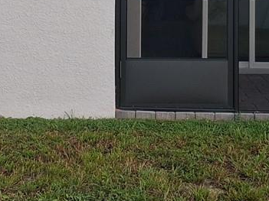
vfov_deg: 11.7
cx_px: 149
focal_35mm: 123
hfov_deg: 16.0
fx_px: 956
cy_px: -53
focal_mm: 4
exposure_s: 1/184
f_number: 1.8
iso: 25
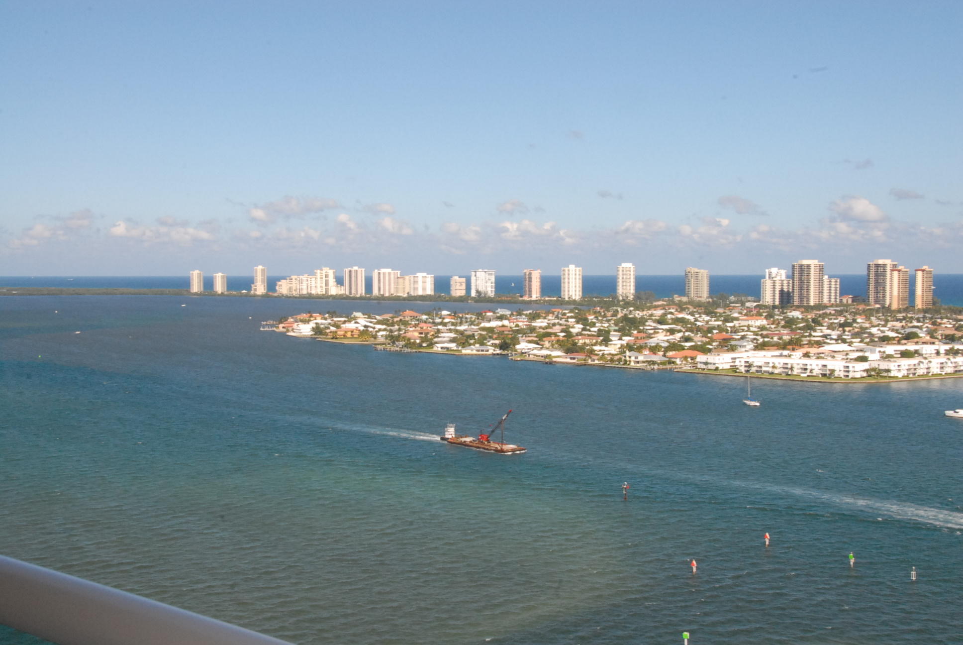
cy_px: 322
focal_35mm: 44
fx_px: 1165
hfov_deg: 44.9
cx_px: 482
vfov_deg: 30.9
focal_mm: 29
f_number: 25
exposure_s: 1/250
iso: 1000
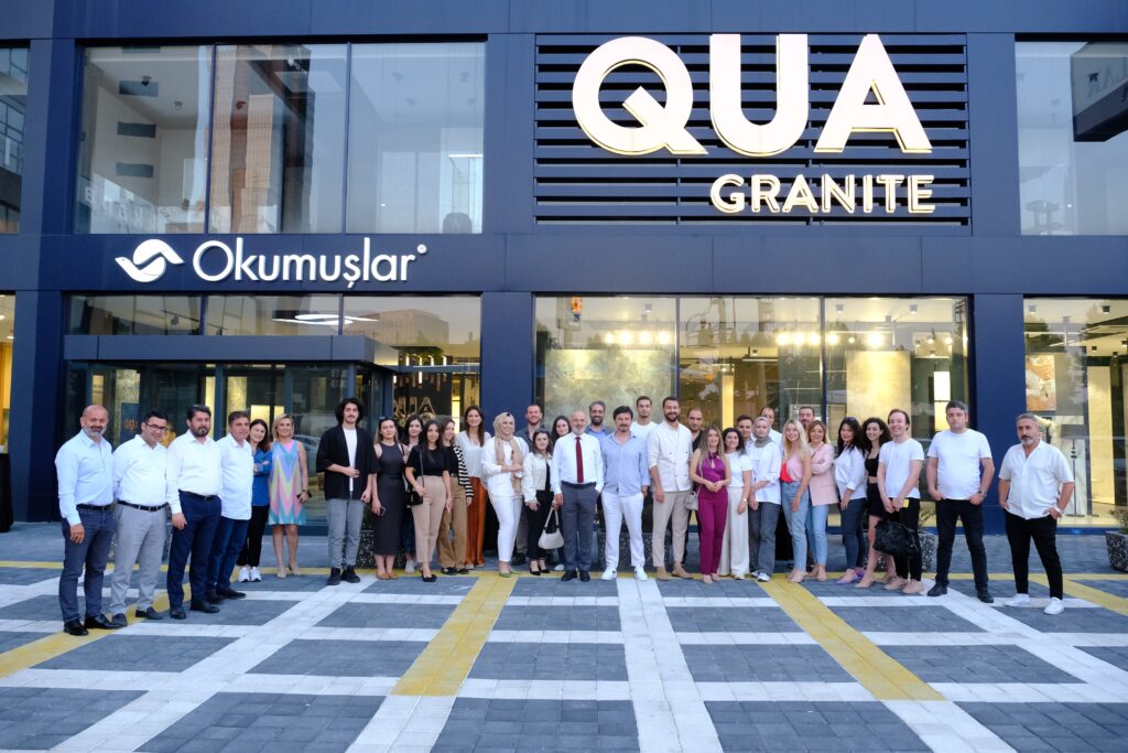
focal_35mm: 29
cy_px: 376
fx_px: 909
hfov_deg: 63.7
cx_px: 564
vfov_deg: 45.0
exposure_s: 1/125
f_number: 5.6
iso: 2500
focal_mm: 19
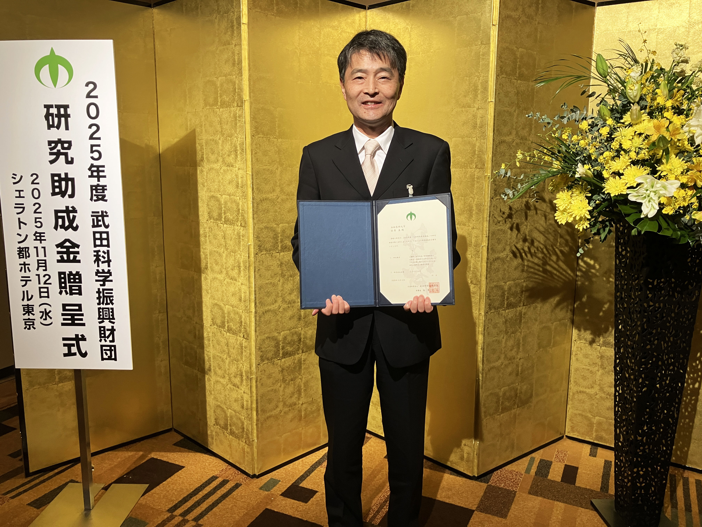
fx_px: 568
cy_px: 264
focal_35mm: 28
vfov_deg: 49.7
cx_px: 351
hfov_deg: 63.4
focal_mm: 4
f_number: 1.8
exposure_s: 1/50
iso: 100
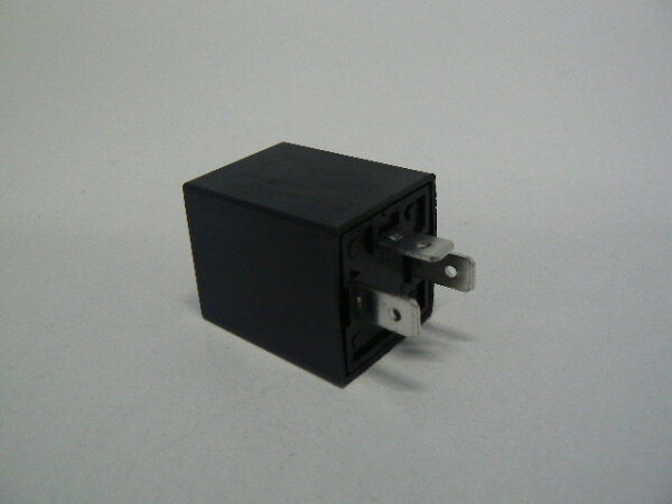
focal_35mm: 36
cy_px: 252
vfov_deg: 39.7
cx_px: 336
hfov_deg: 51.4
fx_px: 699
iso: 160
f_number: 2.8
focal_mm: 6
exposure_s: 1/30
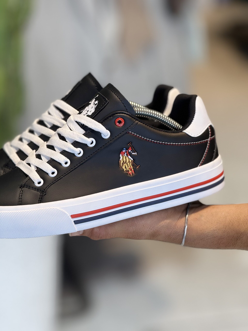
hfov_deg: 12.3
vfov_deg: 16.4
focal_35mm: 120
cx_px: 124
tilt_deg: -19.7
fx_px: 1146
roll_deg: +0.2
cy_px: 166
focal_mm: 15.66
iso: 64
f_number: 2.8
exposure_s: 1/100
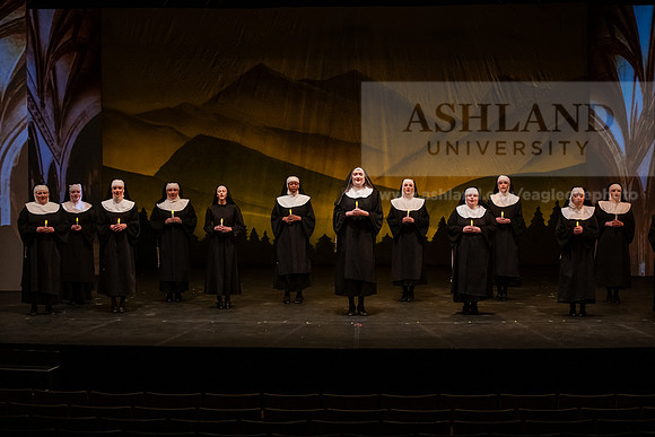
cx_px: 328
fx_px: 1365
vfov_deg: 18.2
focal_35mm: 75
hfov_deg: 27.0
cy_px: 218
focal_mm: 75
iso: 5000
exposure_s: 1/125
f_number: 3.2
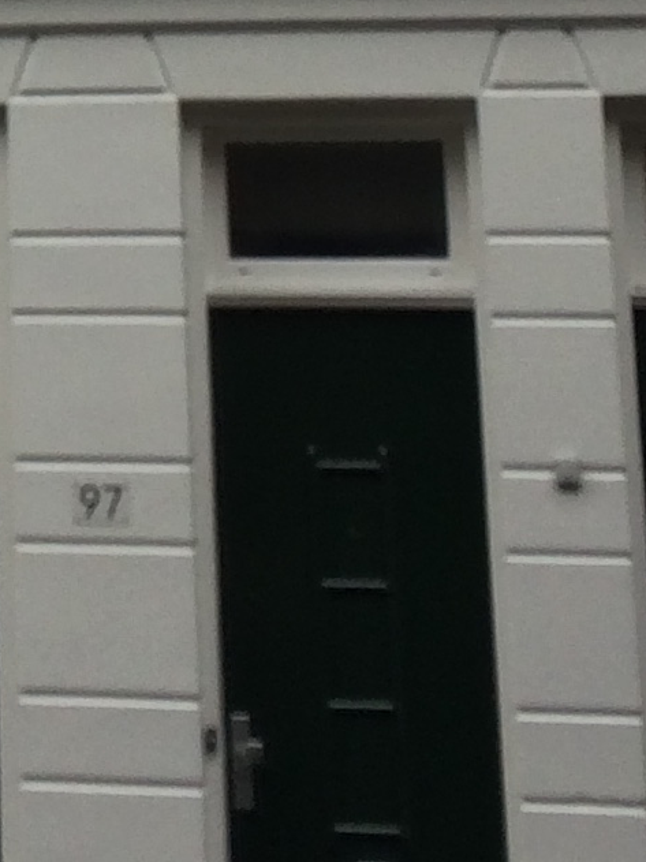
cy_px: -537
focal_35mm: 150
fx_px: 3734
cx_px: -518
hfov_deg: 9.4
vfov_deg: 12.4
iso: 32
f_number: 2.2
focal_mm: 4.15
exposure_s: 1/323
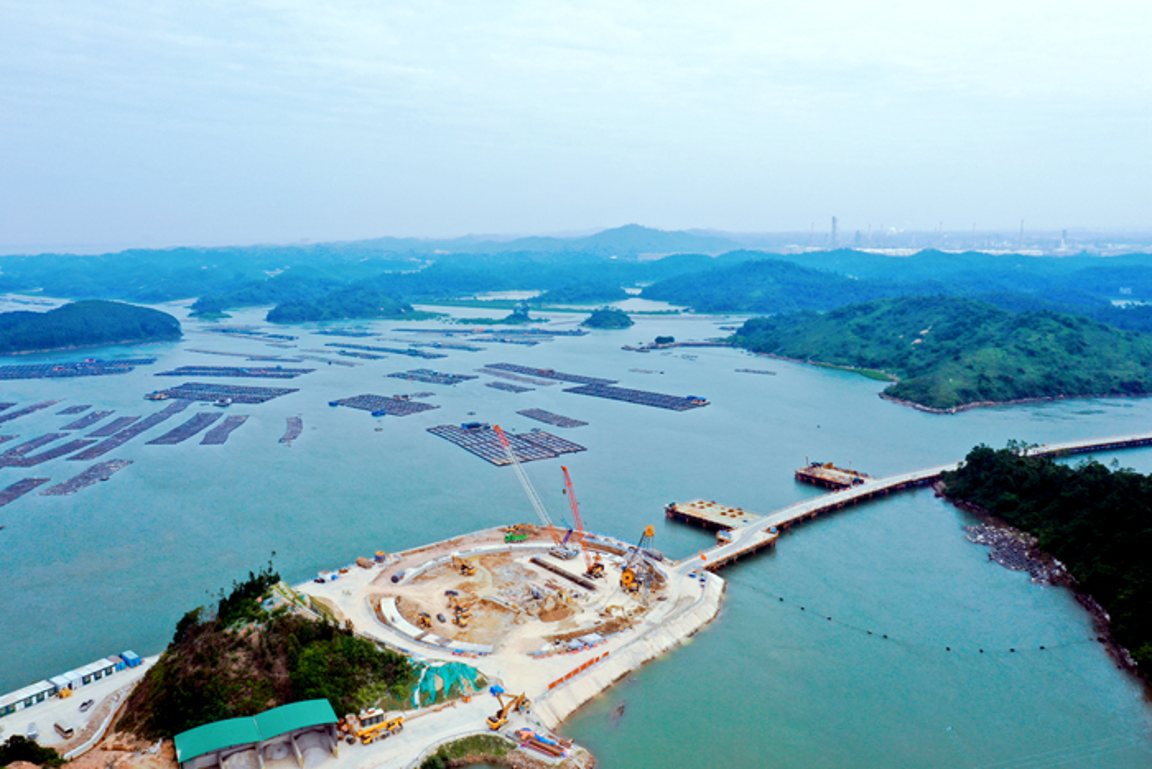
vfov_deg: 46.4
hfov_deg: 65.5
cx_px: 576
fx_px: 896
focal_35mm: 28
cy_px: 384
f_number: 10
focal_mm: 10.26
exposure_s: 1/120
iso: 100
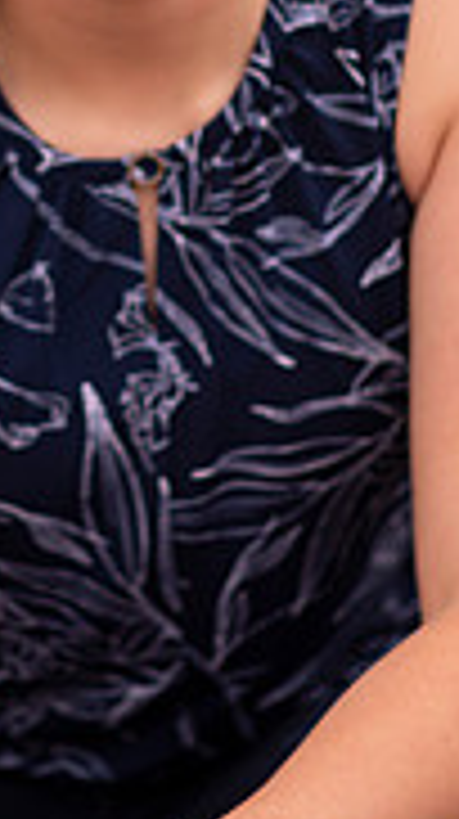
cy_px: 63
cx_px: 4
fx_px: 4773
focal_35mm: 220
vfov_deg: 9.8
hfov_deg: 5.5
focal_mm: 85
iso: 160
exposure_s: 1/250
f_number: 1.8
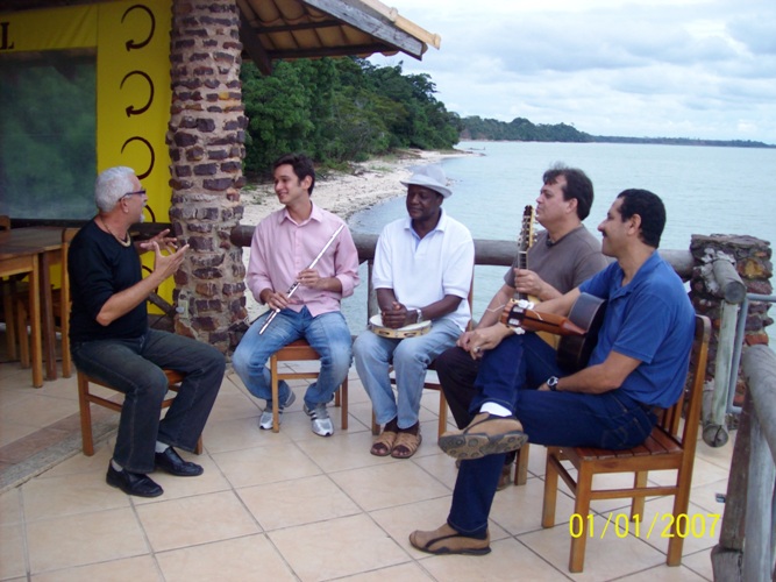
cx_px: 388
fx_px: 807
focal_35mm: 36
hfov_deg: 51.4
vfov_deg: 39.6
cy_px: 291
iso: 80
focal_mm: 6
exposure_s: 1/448
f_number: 2.7
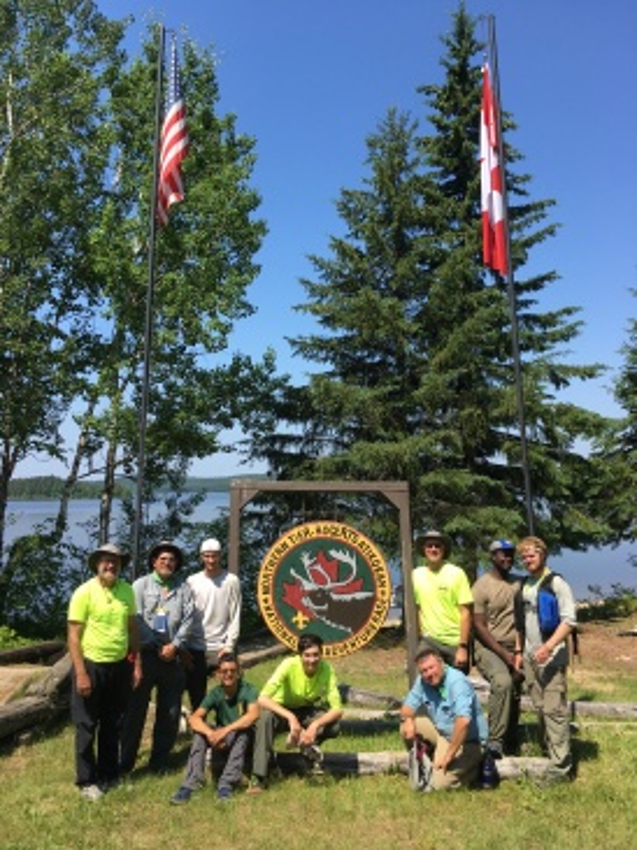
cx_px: 318
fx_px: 712
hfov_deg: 48.2
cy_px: 425
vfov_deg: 61.7
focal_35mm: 29
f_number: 2.2
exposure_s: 1/1040
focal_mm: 4.15
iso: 25
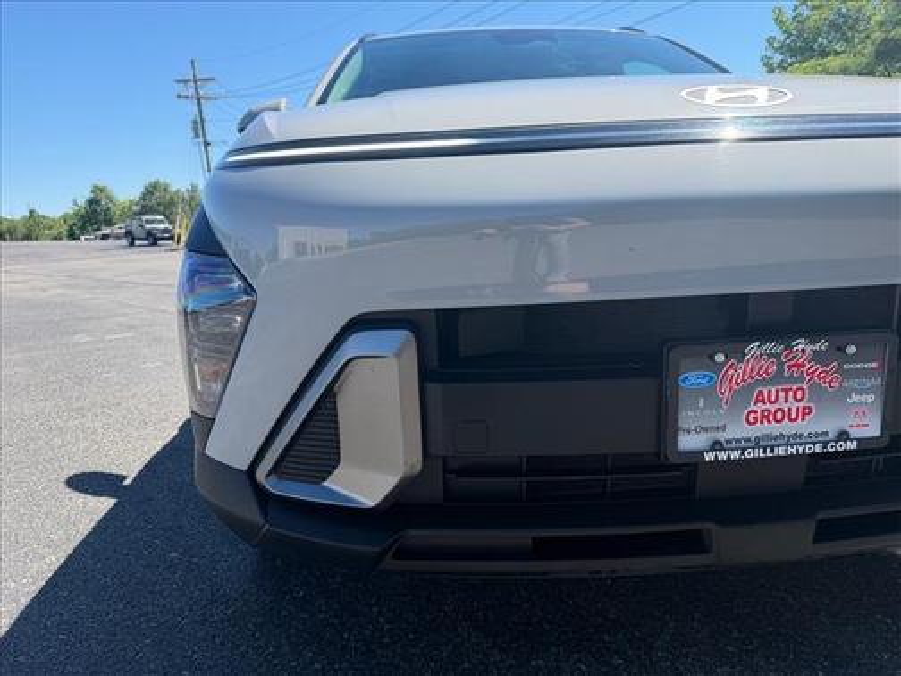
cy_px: 338
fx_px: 625
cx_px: 450
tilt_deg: -11.8
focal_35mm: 24
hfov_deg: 71.6
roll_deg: +5.2
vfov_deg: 56.8
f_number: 1.78
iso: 100
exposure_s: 1/2525
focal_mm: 6.76
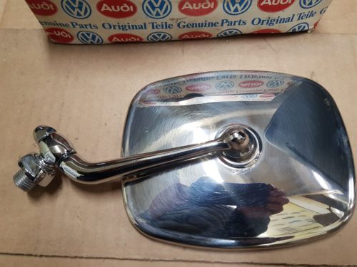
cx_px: 178
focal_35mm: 26
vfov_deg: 53.1
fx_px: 268
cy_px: 134
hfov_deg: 67.3
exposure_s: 1/25
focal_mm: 4.2
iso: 160
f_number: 1.7
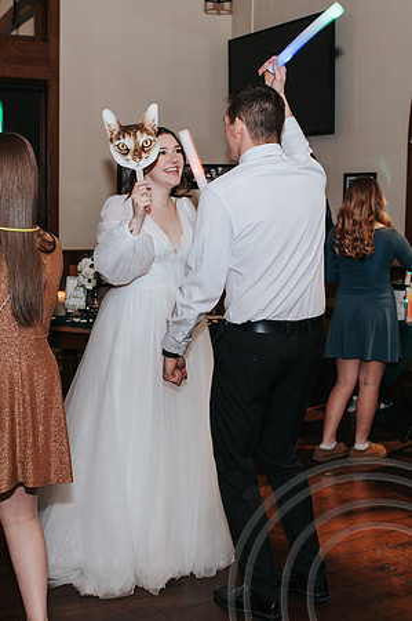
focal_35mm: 53
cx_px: 217
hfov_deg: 25.5
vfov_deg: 37.7
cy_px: 310
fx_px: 908
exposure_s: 1/200
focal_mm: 35
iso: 800
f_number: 3.2
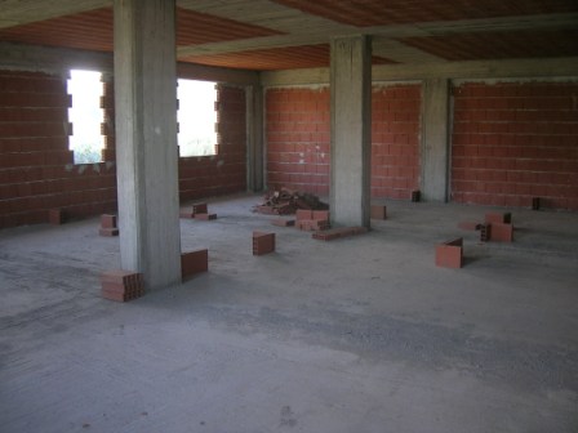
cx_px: 289
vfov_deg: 40.7
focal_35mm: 35
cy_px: 216
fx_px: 584
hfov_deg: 52.6
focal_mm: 5.4
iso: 56
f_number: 2.8
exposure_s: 1/30
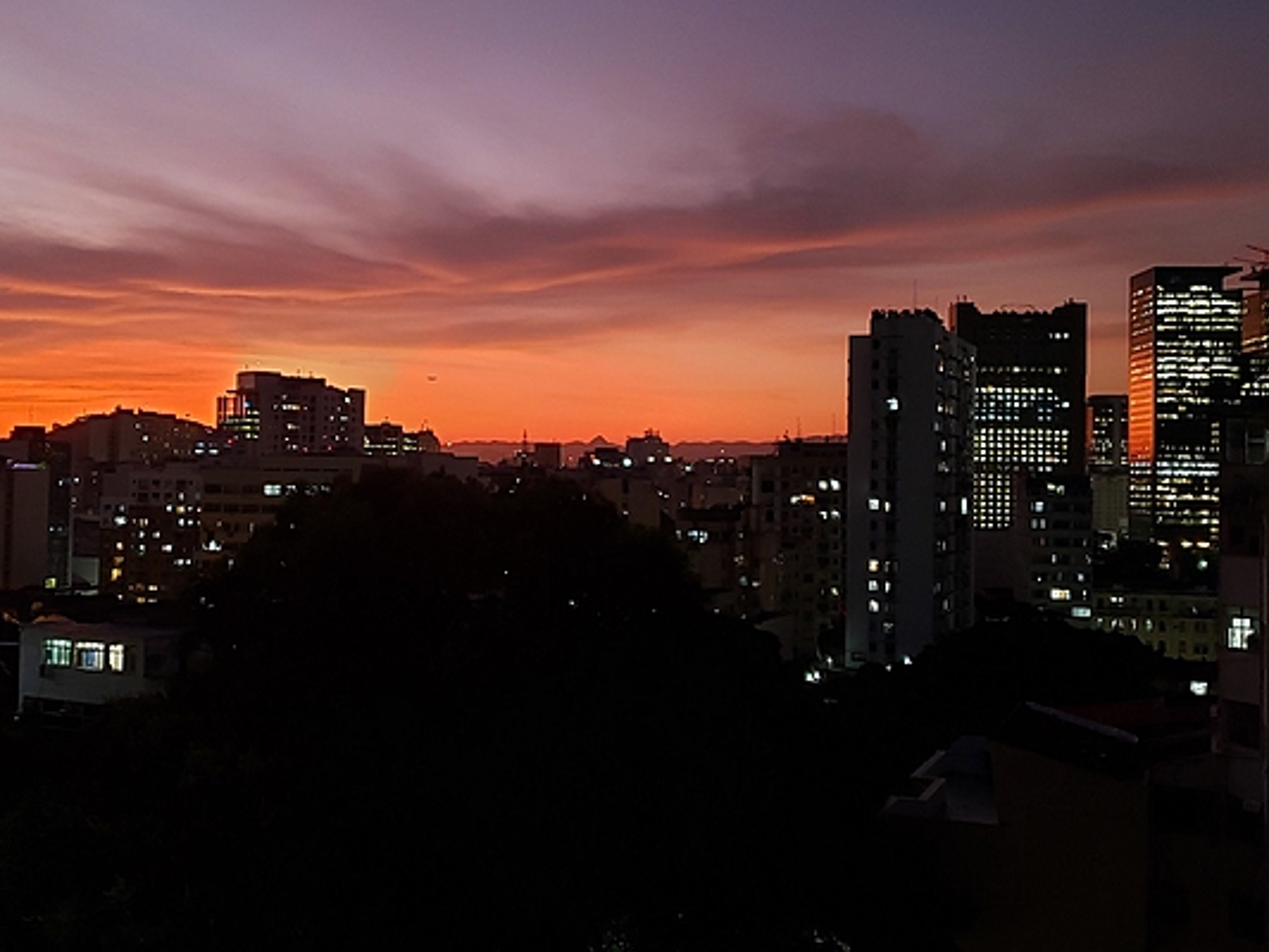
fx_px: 1430
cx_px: 481
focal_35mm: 39
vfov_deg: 36.8
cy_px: 440
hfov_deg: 47.4
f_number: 1.5
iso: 250
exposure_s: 1/17
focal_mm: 4.3
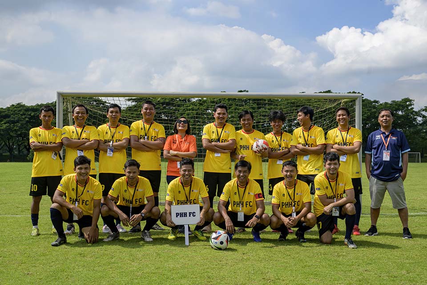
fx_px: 498
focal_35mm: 42
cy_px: 142
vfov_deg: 31.9
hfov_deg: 46.4
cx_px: 214
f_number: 8
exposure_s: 1/640
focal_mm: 42
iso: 280
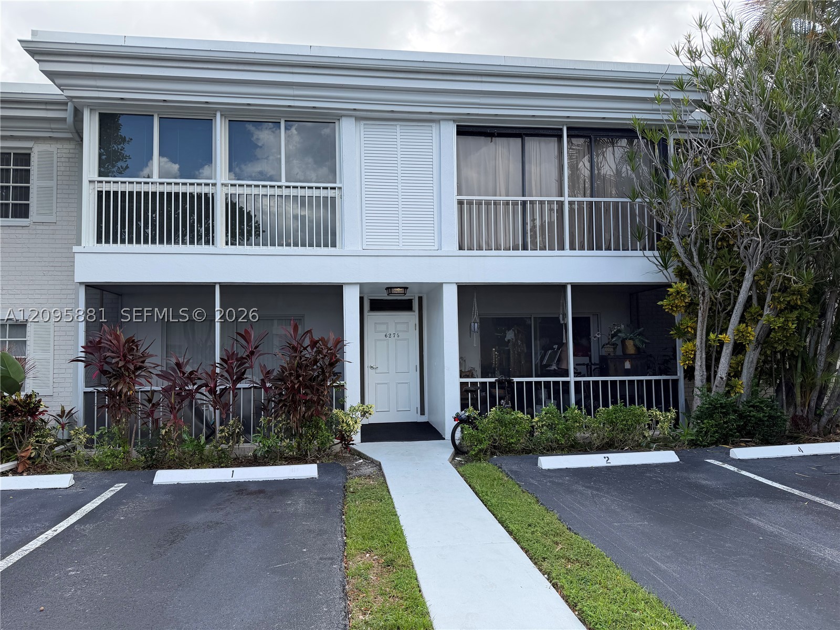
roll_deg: +0.9
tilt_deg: +4.5
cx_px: 420
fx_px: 582
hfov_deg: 71.6
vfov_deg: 56.8
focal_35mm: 24
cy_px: 315
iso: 100
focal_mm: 6.76
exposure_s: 1/1493
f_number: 1.78
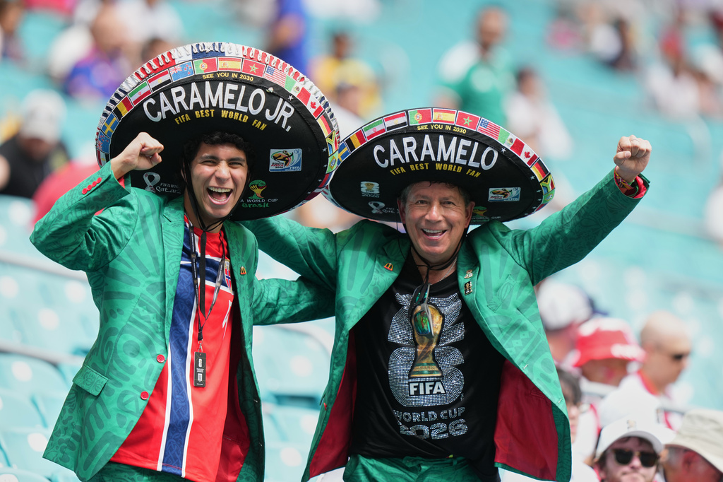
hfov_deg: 5.2
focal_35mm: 400
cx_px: 362
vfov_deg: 3.4
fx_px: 8030
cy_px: 241
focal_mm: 400
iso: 500
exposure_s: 1/800
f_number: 3.5
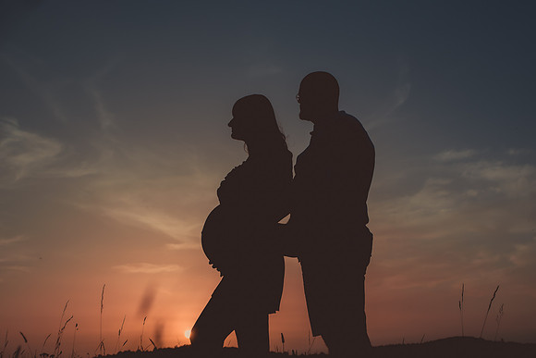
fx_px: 635
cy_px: 201
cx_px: 300
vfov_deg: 31.4
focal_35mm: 43
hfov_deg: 45.7
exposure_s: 1/2000
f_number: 4
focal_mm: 38
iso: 100
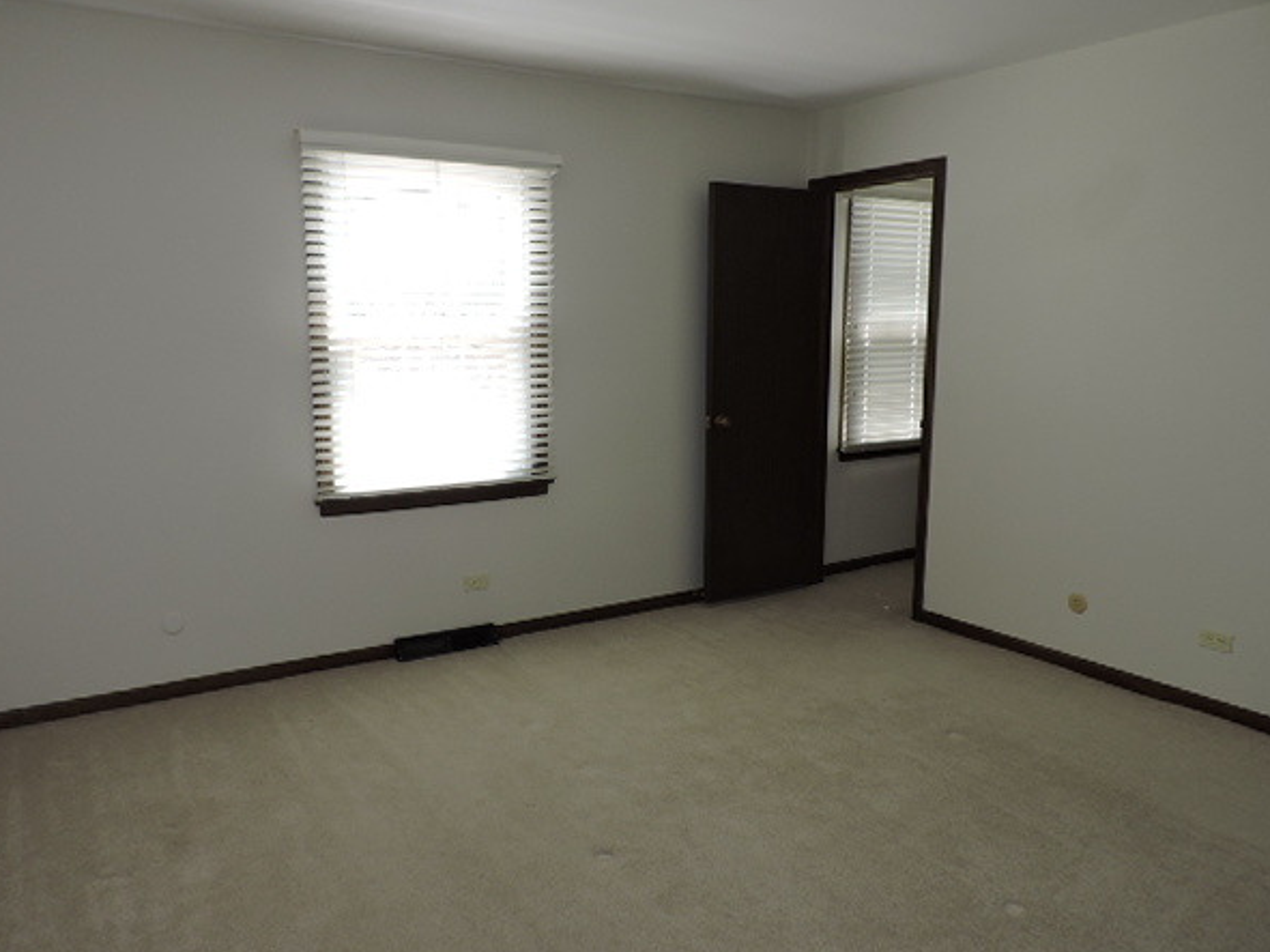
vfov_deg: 53.0
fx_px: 954
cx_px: 591
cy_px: 475
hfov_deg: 67.2
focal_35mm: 26
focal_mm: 4.3
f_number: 3
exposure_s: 1/50
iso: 100
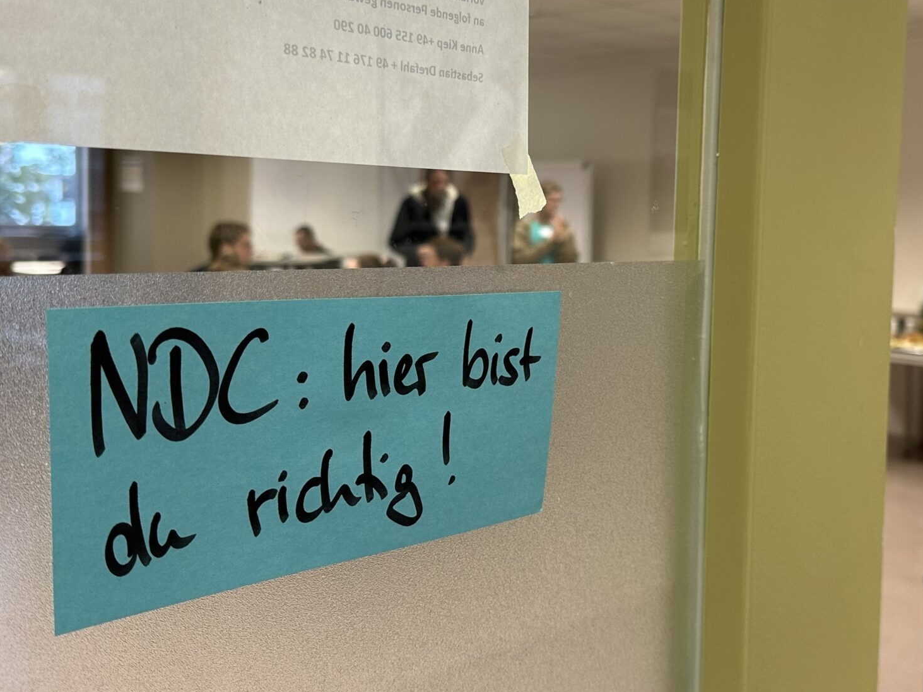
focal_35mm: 42
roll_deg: -1.7
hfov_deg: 44.4
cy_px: 285
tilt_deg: -3.5
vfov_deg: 34.3
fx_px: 1120
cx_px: 574
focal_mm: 6.86
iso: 125
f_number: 1.78
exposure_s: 1/50
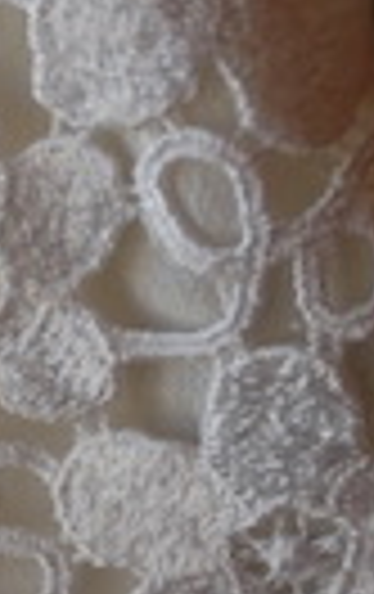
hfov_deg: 7.5
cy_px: 572
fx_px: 2663
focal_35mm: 164
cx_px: -523
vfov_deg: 12.6
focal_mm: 16
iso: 200
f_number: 3.9
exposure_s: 1/100
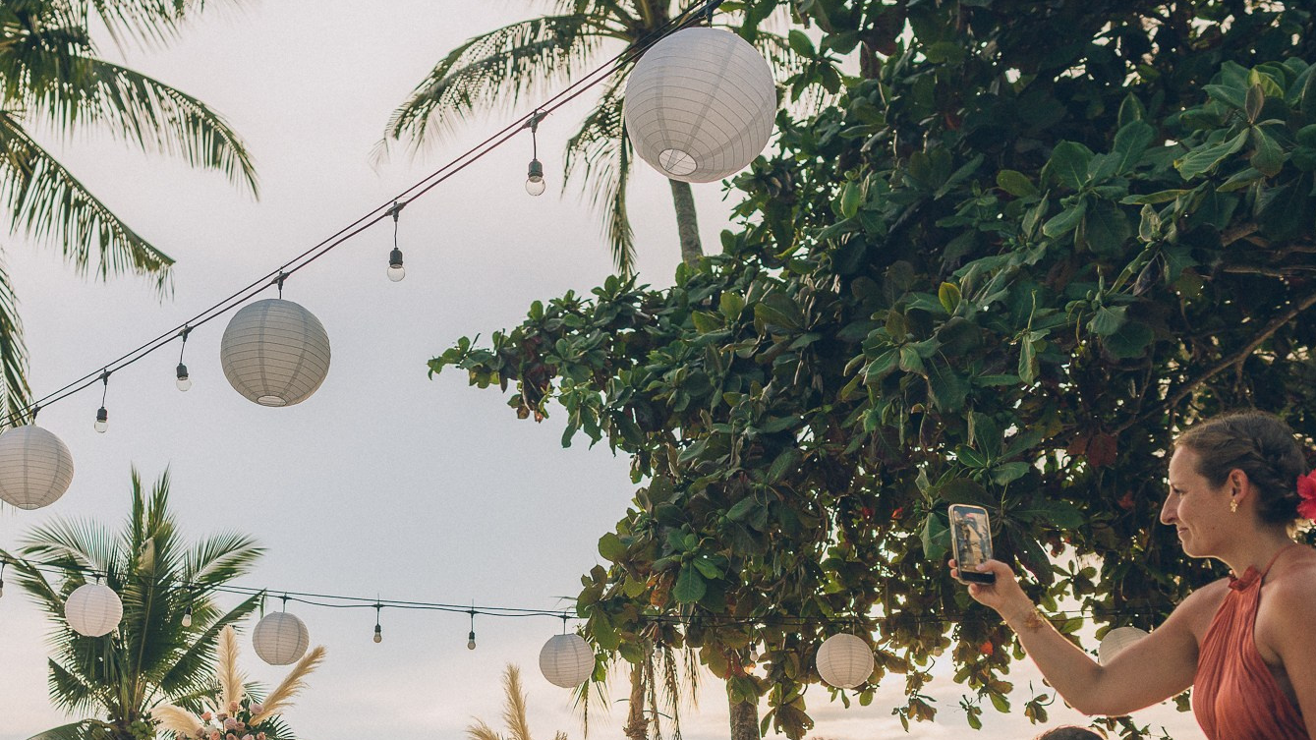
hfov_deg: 48.9
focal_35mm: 41
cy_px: 538
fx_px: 1431
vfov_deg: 28.7
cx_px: 486
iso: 160
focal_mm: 24
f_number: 2.8
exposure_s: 1/2000
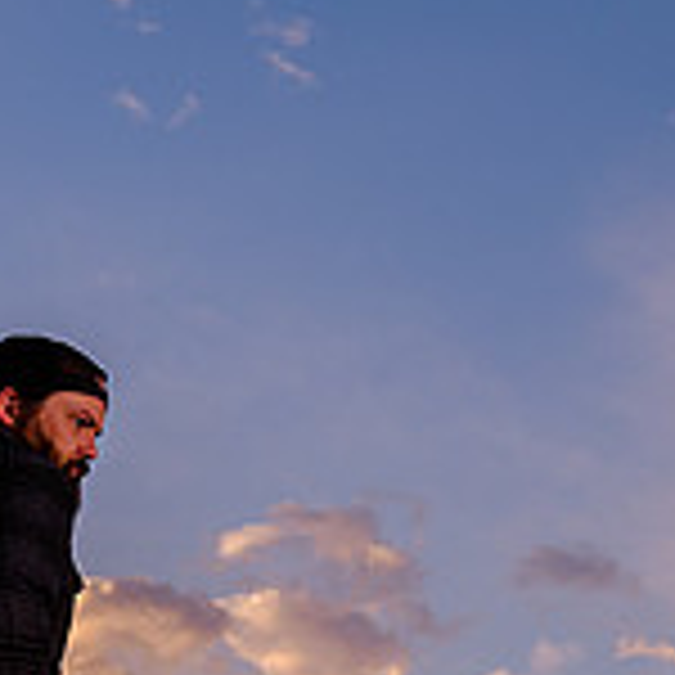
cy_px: 724
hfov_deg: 15.2
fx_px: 2471
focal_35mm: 112
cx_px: -72
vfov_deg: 15.2
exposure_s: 1/500
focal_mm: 34
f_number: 5
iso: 400
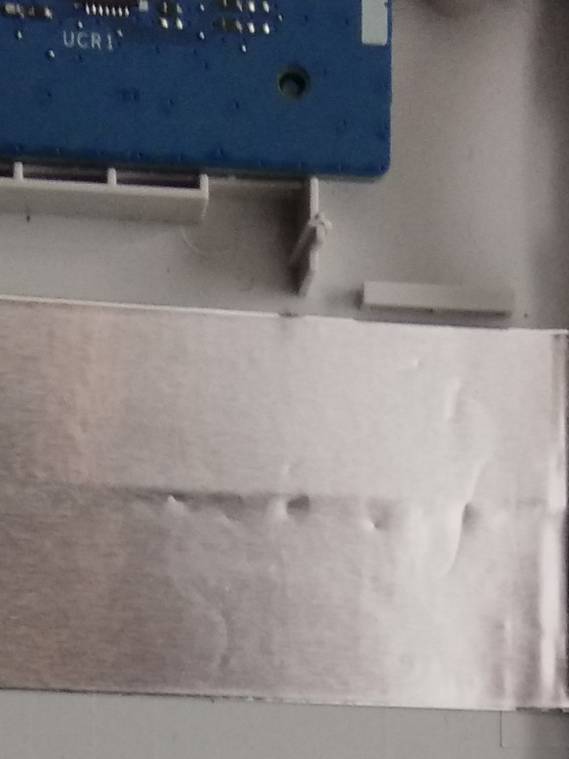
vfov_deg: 22.2
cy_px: 979
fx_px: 1732
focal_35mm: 79
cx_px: 314
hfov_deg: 18.7
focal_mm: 3.57
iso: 320
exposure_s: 1/25
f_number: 2
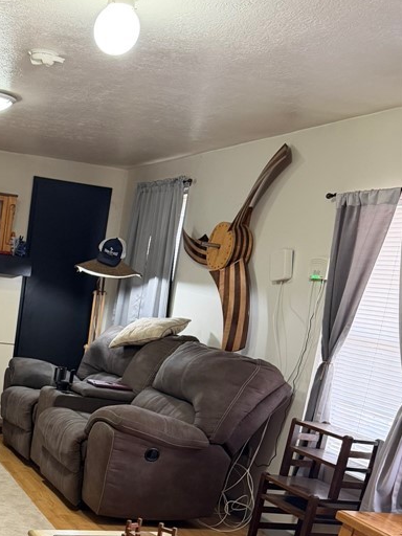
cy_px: 439
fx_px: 743
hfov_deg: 28.5
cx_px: 6
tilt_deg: -13.3
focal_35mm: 48
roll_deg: -6.4
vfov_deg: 38.0
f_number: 1.78
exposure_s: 1/60
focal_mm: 6.76
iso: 400
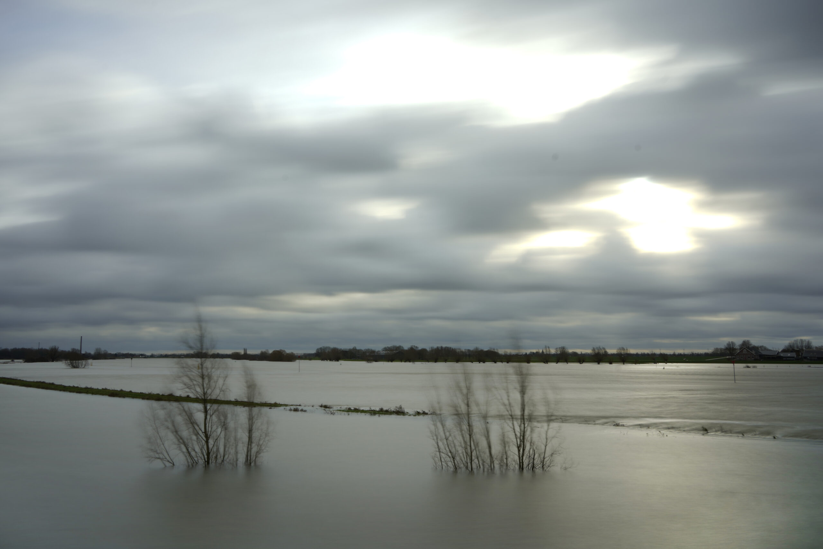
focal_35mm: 28
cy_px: 274
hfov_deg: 65.5
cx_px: 412
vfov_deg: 46.4
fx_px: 640
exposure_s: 15
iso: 50
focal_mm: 28
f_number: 11
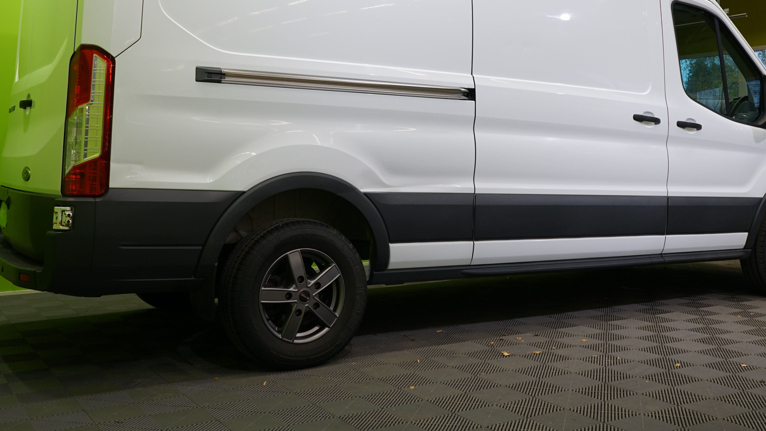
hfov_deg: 48.3
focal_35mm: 42
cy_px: 113
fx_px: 853
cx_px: 406
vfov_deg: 28.0
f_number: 6.3
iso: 400
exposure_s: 1/30
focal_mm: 29
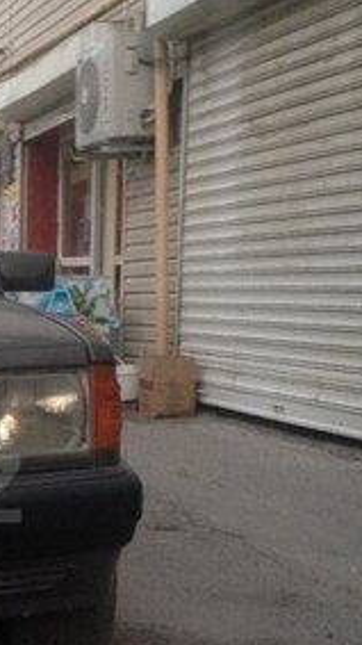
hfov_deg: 12.7
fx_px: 1520
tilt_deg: -10.5
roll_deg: -0.1
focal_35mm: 89
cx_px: -212
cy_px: 489
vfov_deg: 23.7
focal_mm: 4.28
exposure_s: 1/20
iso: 125
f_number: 2.4
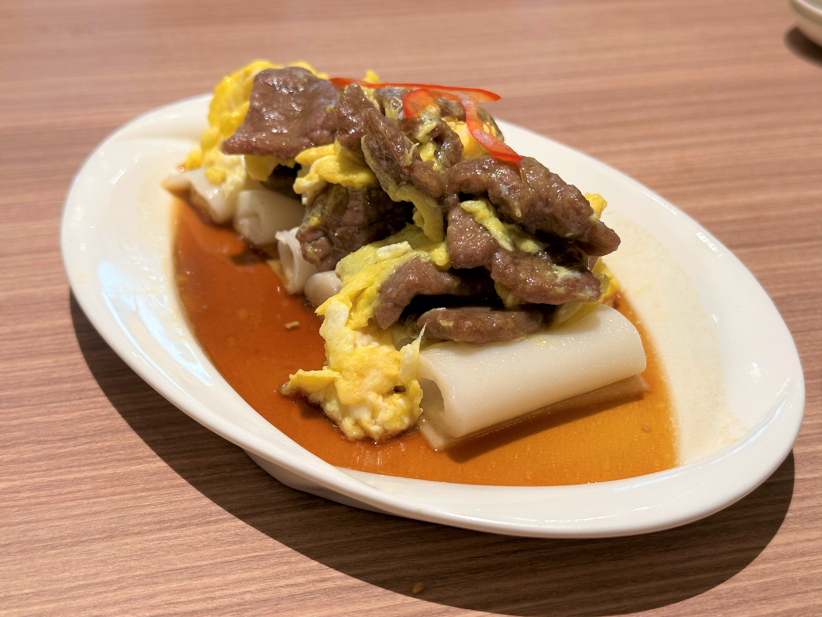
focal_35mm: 48
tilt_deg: -32.5
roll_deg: -0.9
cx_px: 411
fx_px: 1140
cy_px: 308
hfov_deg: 39.7
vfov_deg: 30.3
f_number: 1.78
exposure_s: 1/57
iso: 80
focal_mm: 6.86
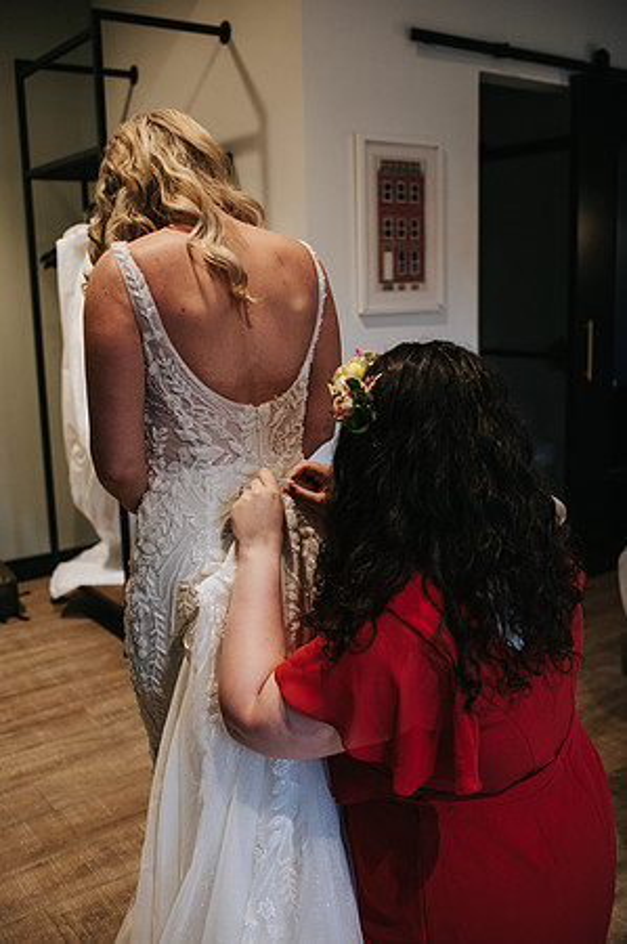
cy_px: 472
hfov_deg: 37.8
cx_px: 314
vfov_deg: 54.5
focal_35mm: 35
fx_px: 916
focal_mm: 35
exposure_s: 1/250
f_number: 2.8
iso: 800
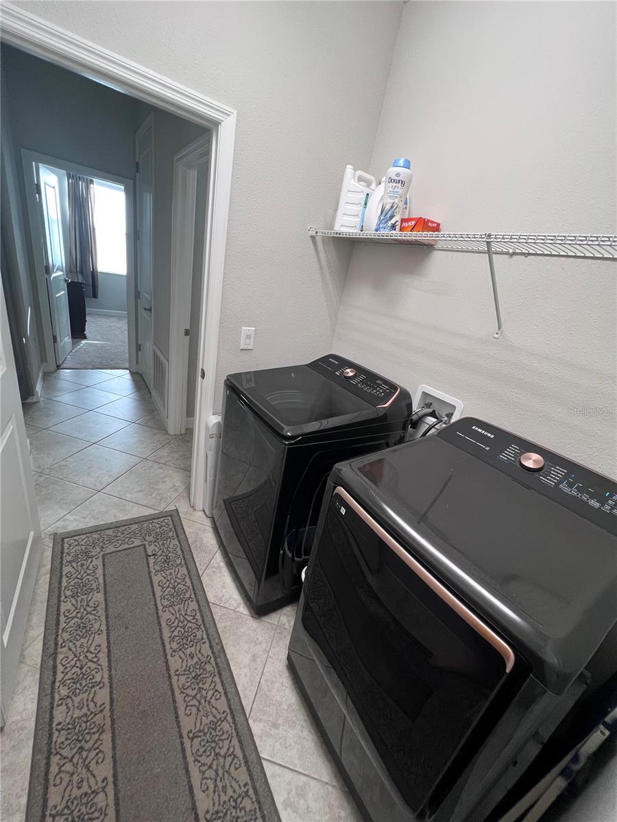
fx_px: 309
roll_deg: -11.1
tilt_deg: -21.8
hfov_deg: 89.9
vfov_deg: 106.2
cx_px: 308
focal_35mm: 13
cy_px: 411
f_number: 1.8
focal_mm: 1.57
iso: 200
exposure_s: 1/60
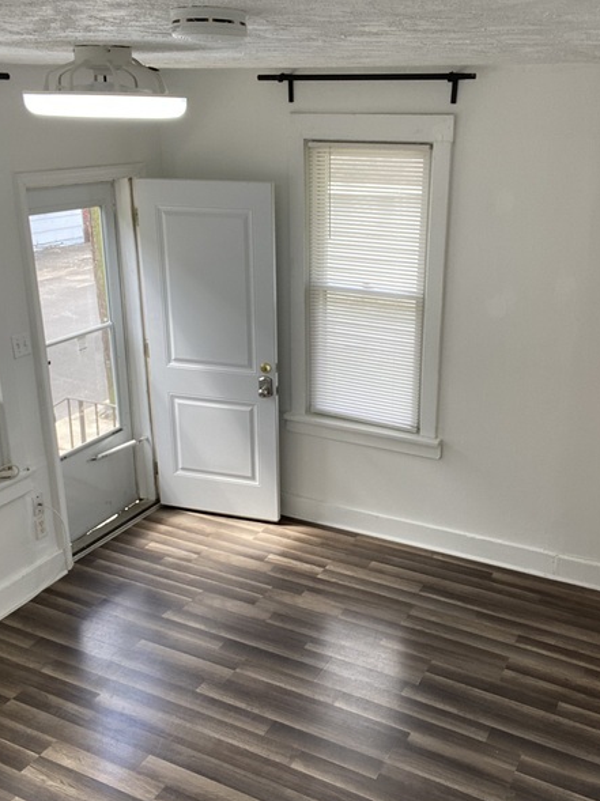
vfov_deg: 54.0
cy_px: 420
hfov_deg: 41.7
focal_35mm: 34
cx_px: 328
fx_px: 787
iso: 80
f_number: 2.2
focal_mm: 2.71
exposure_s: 1/122
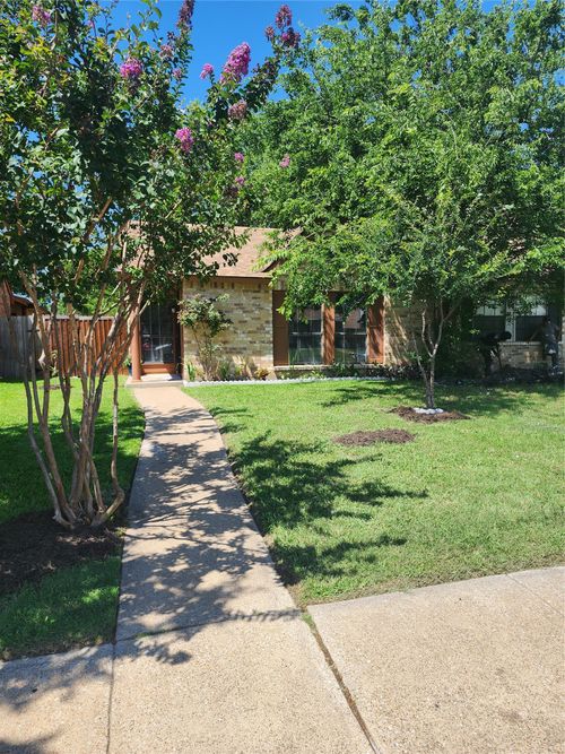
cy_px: 377
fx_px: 501
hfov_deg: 58.9
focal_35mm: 23
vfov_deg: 73.9
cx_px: 282
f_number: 1.8
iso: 12
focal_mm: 6.4
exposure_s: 1/734
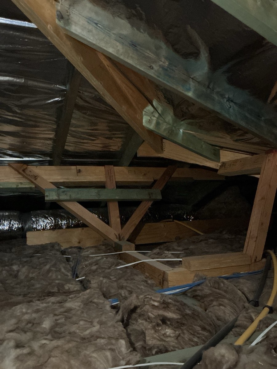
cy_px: 184
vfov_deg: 61.7
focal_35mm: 29
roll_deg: +1.5
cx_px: 138
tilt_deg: +1.6
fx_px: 309
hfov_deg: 48.2
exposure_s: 1/15
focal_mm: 3
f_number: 1.8
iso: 1250
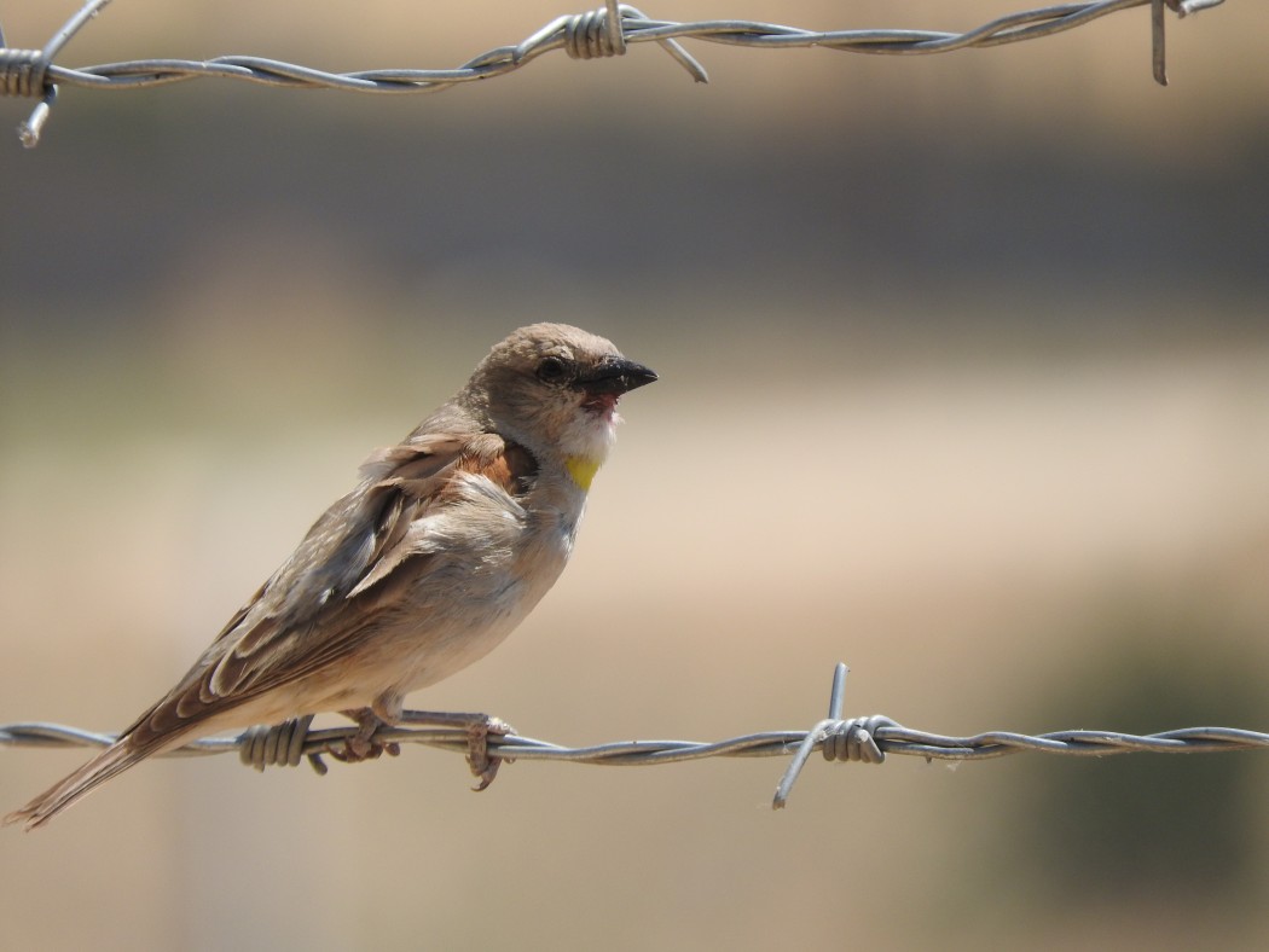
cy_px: 476
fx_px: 40335
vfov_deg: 1.4
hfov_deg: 1.8
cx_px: 634
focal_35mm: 1100
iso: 100
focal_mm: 197.1
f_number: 5.6
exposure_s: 1/640
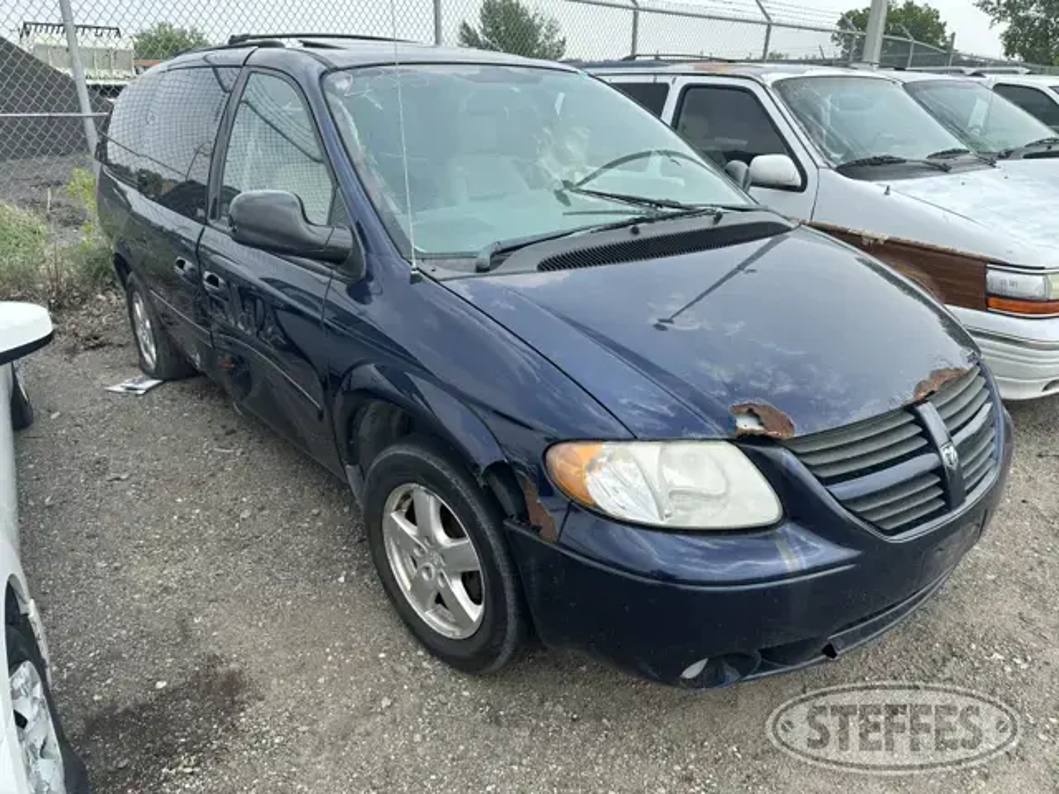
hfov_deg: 71.6
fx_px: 734
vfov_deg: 56.8
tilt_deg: -19.1
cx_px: 530
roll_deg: +2.4
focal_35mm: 24
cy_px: 397
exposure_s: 1/2110
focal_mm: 6.86
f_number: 1.78
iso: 80
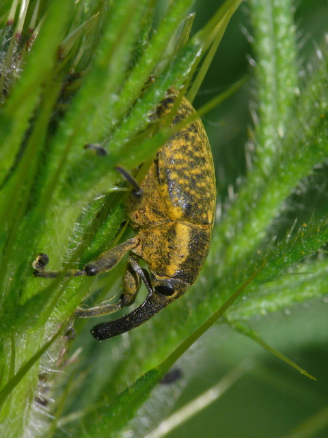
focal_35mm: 420
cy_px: 219
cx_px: 164
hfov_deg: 3.5
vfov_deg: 4.7
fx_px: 5306
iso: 200
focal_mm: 88.8
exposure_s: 1/125
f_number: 11
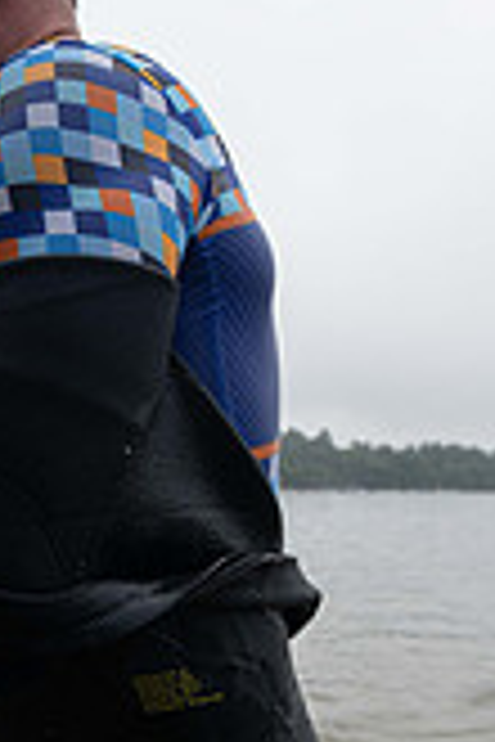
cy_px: 537
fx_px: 1052
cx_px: -18
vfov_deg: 38.1
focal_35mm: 51
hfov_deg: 25.0
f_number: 4
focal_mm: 14
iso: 320
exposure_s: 1/800
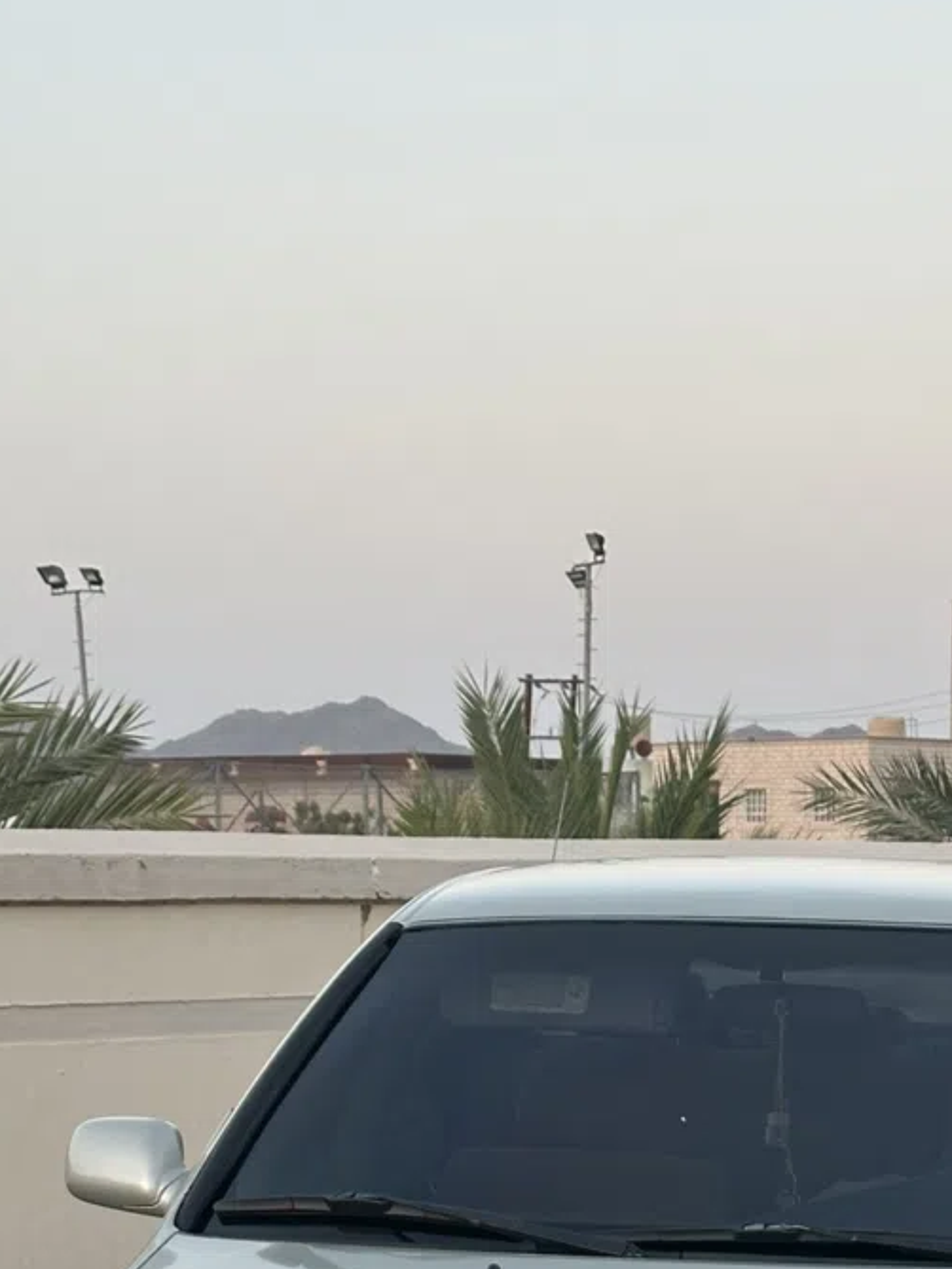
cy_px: 1224
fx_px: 3592
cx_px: 679
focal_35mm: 98
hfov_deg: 15.0
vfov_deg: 19.5
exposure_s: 1/121
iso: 50
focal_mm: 6.86
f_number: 1.78
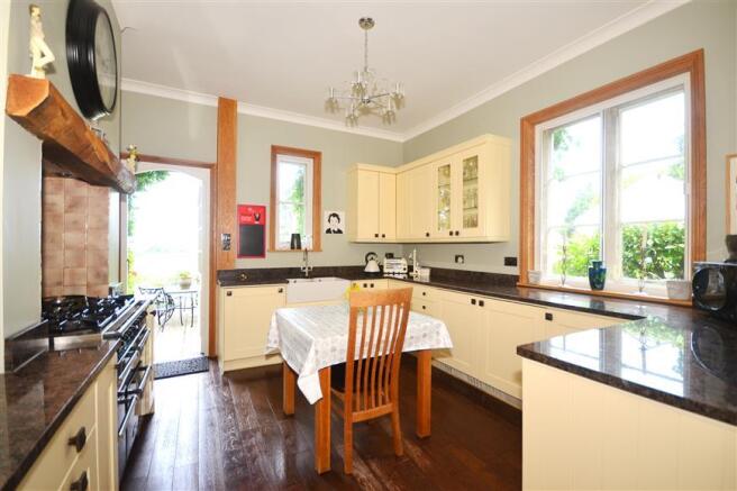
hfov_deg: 100.4
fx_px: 307
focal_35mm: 15
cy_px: 246
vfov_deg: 77.3
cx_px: 368
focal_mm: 10
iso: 200
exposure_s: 1/80
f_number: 5
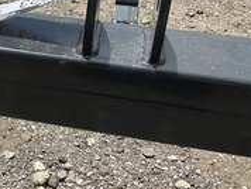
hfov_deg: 27.6
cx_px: -14
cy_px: 106
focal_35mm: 65
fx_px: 472
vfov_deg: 22.6
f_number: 1.8
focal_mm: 3
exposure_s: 1/1912
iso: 25
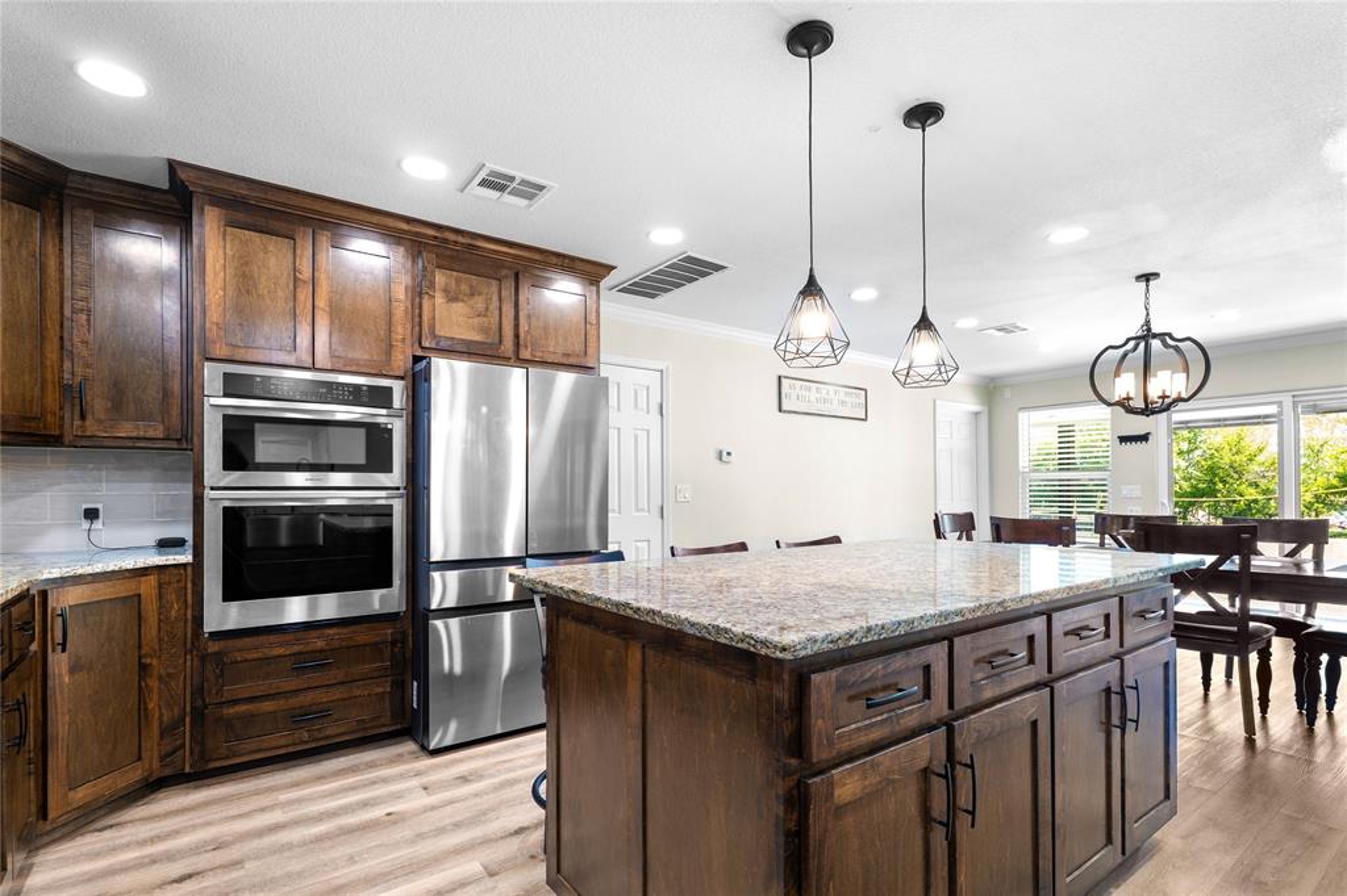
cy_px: 448
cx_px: 674
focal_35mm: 17
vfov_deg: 70.4
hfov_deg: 93.3
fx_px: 636
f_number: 9
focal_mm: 17
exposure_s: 2
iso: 125
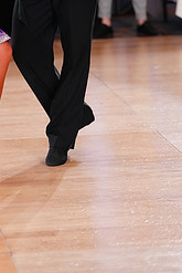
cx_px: -25
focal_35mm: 287
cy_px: -41
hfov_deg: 4.8
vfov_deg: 7.1
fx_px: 2173
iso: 3200
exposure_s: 1/640
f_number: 3.2
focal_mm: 122
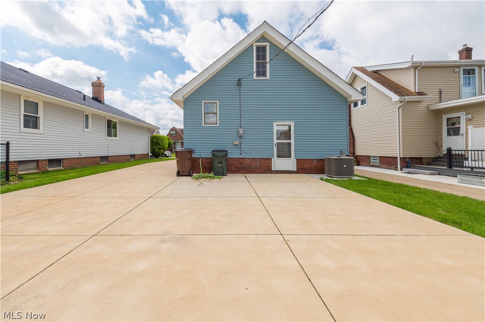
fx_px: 188
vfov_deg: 81.1
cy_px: 161
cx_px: 242
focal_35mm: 14
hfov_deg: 104.3
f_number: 9
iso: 100
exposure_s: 1/500
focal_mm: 14
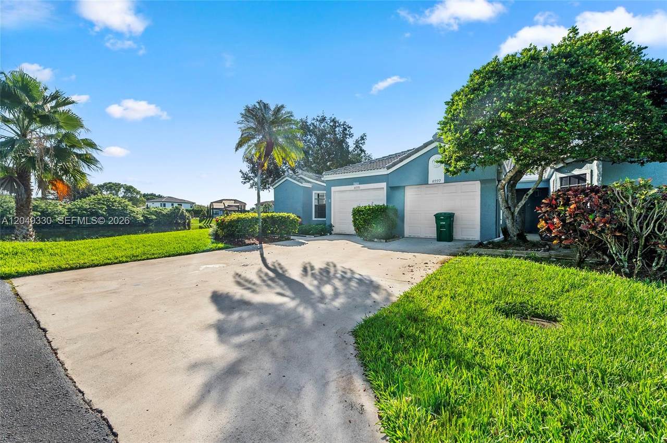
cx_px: 334
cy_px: 222
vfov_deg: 81.1
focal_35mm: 14
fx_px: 259
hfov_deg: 104.3
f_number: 8
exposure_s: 1/1600
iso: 400
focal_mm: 14
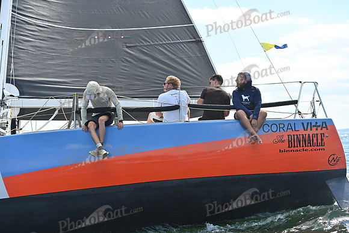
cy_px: 116
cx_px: 174
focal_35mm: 70
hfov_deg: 28.8
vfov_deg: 19.5
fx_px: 679
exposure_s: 1/1250
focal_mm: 70
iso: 250
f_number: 5.6
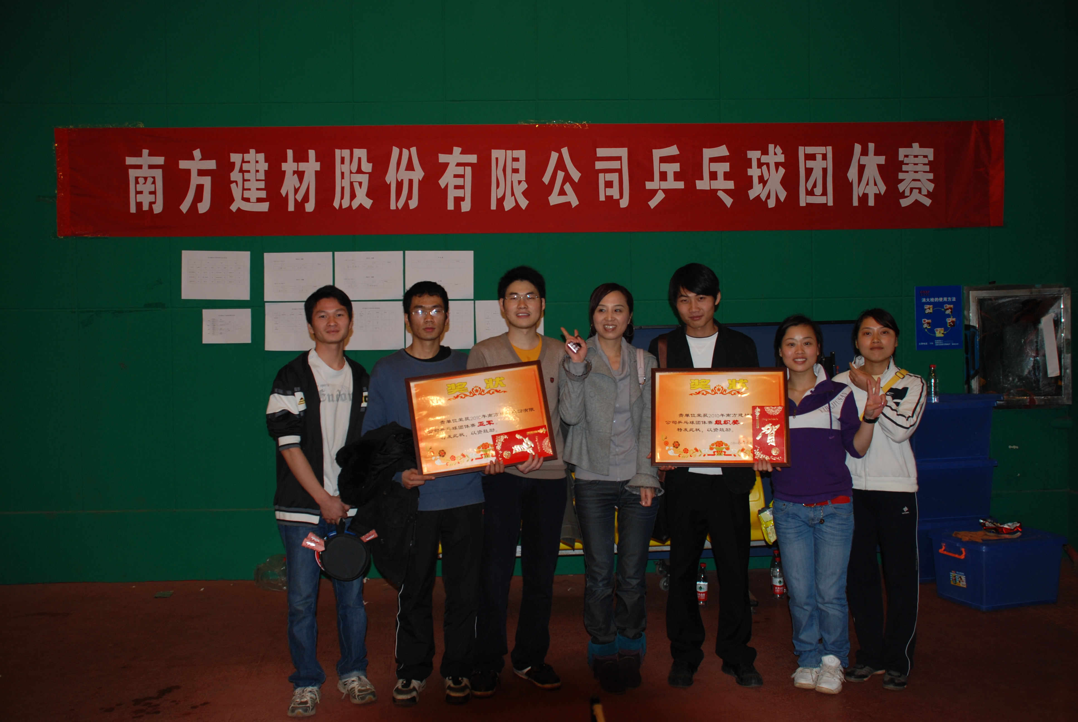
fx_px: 989
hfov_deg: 57.2
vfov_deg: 40.1
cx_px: 539
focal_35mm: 33
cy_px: 361
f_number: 3.8
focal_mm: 22
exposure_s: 1/60
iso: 200
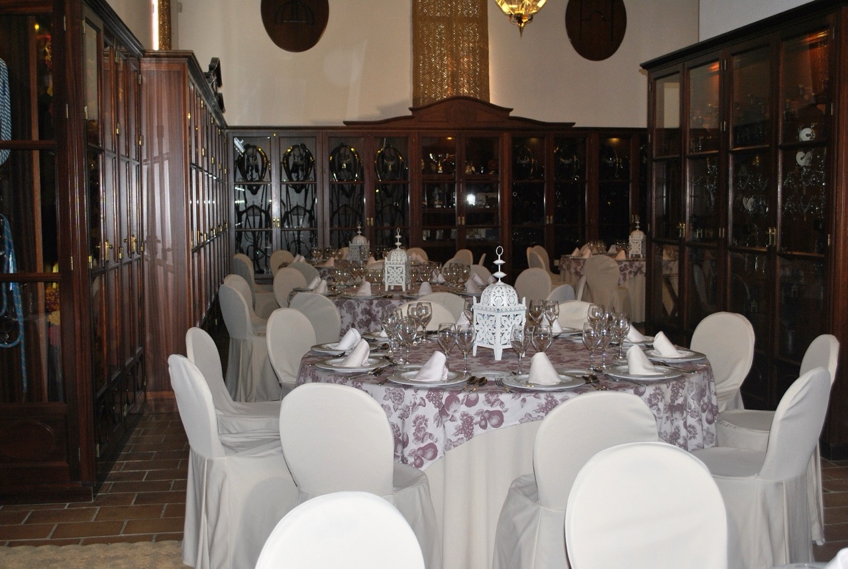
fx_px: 920
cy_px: 284
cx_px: 424
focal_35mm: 39
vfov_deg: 34.4
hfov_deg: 49.5
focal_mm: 26
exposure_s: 1/60
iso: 200
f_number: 4.2
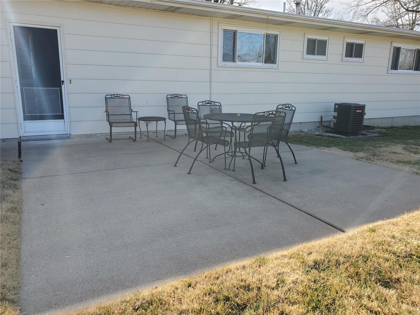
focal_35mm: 26
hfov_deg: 67.3
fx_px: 315
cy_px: 158
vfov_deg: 53.1
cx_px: 210
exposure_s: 1/472
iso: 50
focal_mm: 4.3
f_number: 2.4
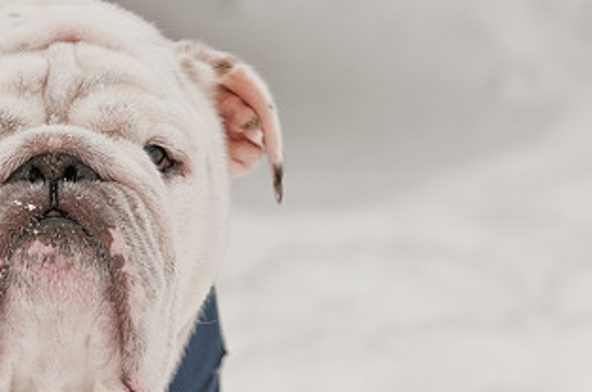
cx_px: 231
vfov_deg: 4.1
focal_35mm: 334
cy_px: 226
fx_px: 5479
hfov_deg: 6.2
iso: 200
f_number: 5.6
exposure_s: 1/1250
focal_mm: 120
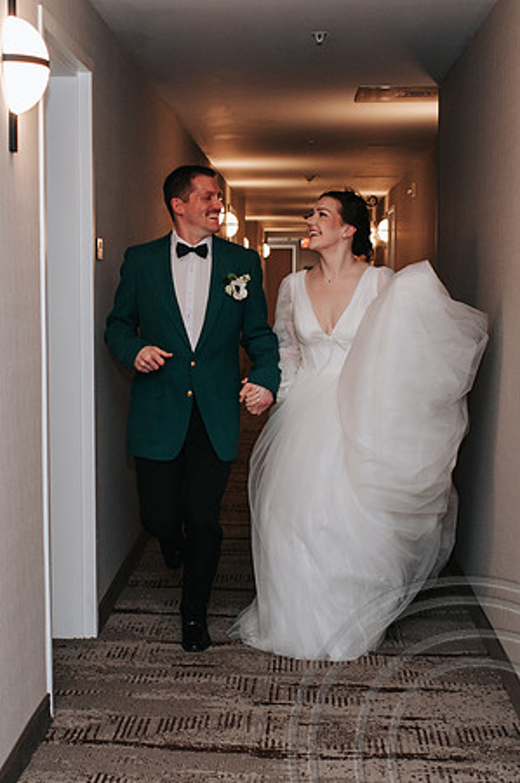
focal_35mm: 61
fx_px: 1327
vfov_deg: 32.8
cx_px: 149
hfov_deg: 22.0
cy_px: 451
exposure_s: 1/200
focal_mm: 35
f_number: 3.2
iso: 800
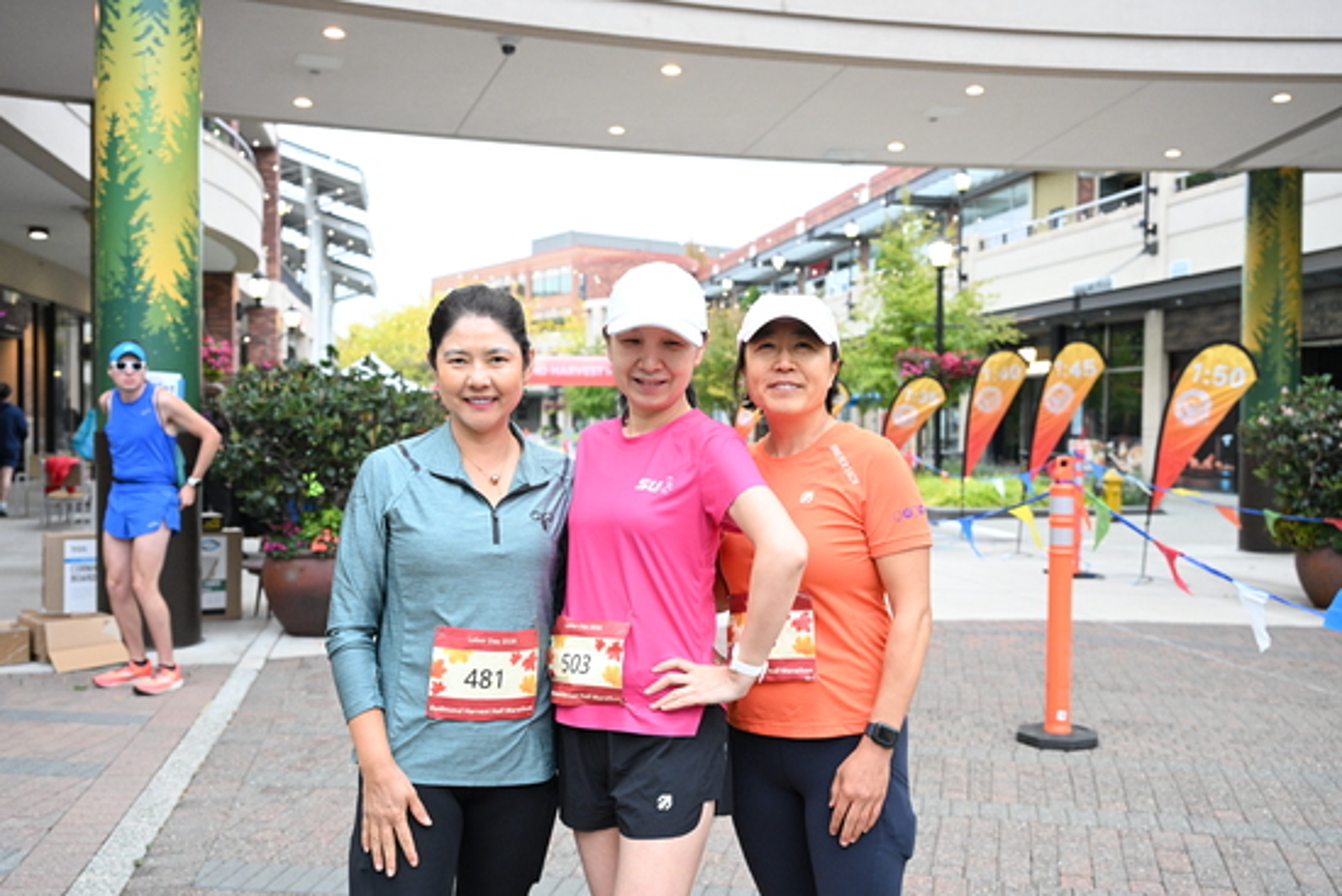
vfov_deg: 39.4
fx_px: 1249
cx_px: 671
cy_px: 448
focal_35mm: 34
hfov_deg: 56.5
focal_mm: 33.5
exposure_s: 1/400
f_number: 4
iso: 3200
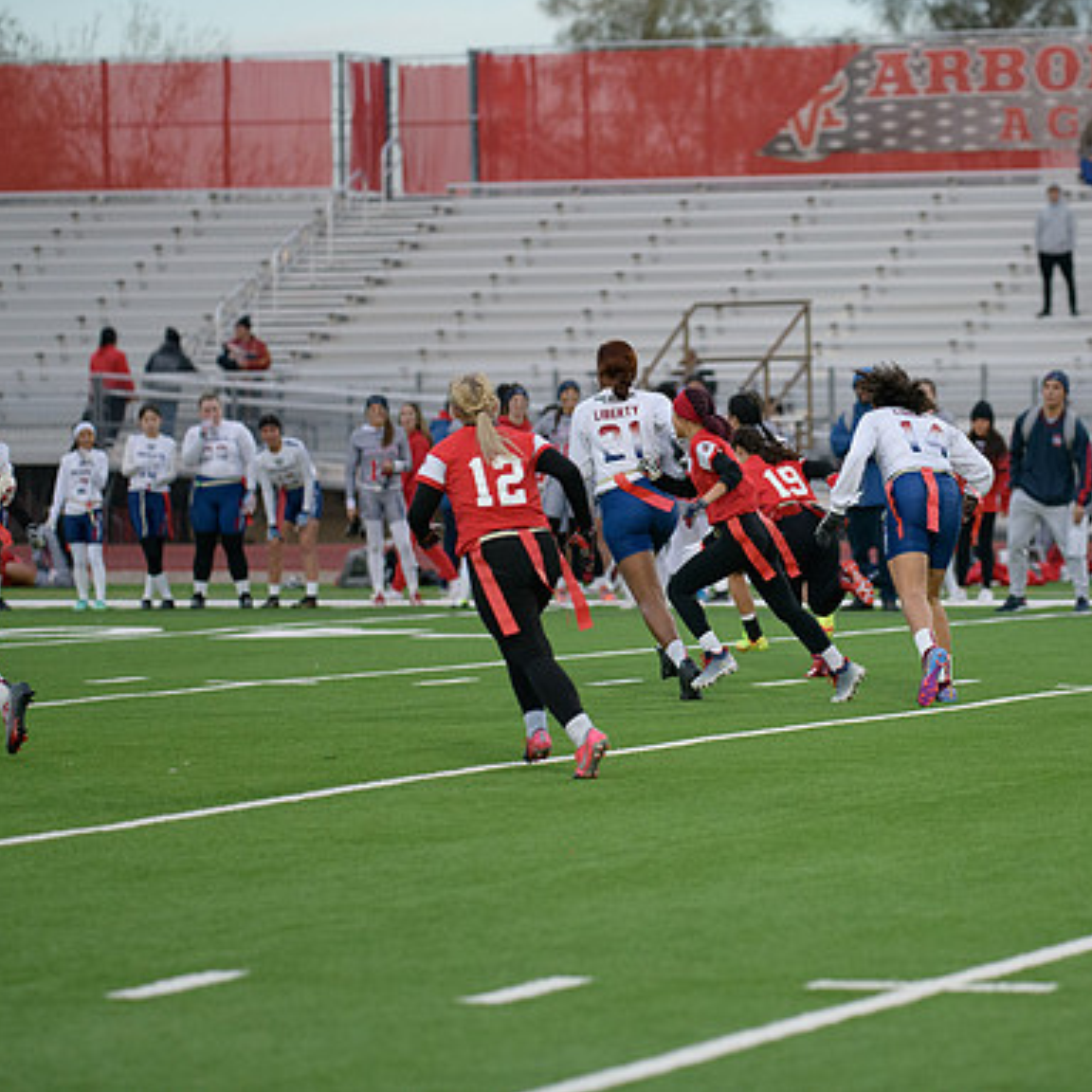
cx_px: 791
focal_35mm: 186
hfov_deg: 9.4
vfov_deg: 9.4
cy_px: 545
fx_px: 6638
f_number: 2.8
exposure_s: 1/3200
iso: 3200
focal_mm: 145
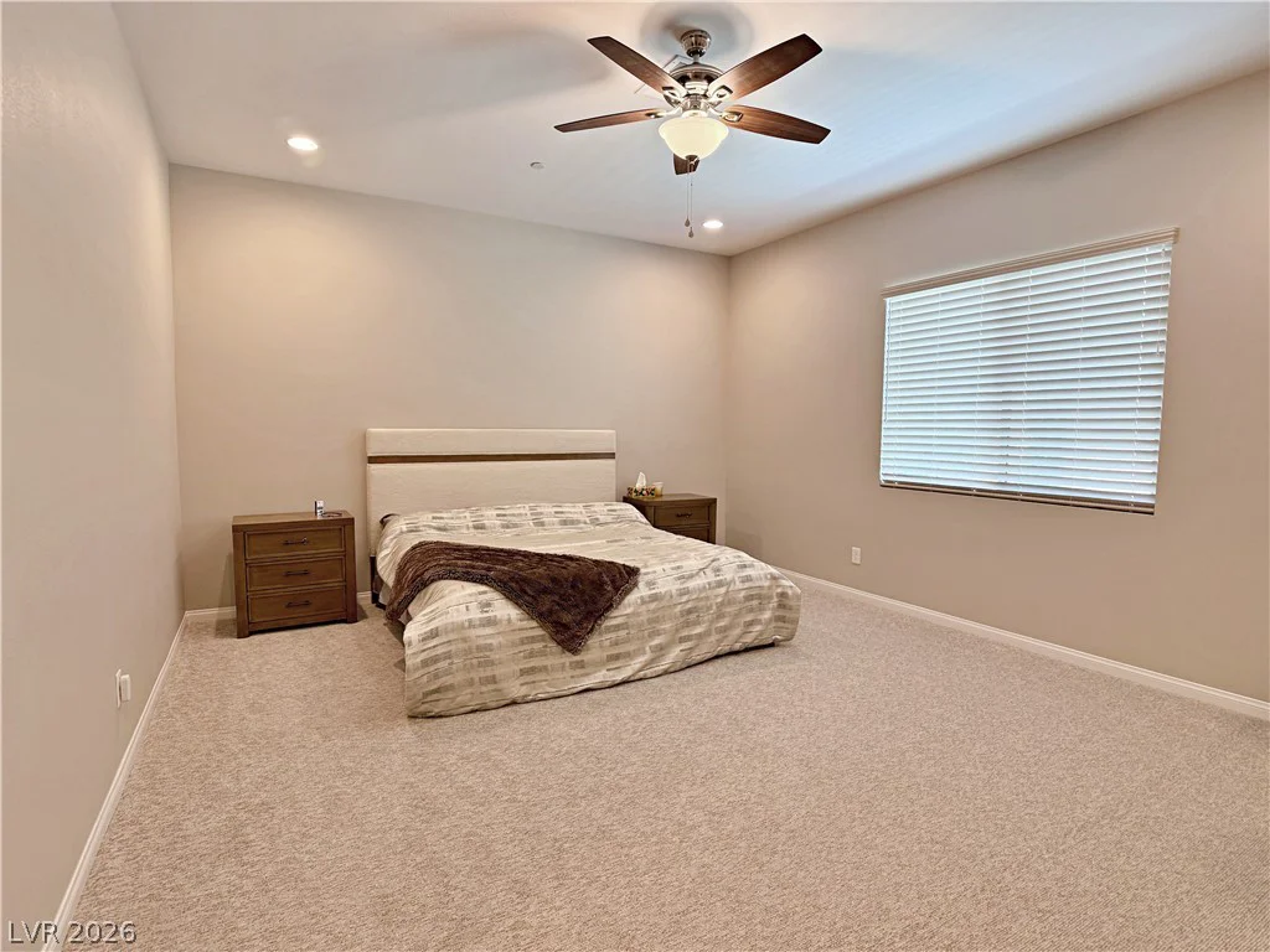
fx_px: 881
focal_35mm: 24
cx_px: 635
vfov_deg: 56.8
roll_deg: -1.4
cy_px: 476
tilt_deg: -2.7
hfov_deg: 71.6
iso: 160
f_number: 1.78
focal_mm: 6.76
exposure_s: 1/60
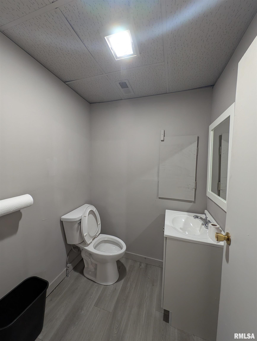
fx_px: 119
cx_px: 128
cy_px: 170
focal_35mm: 12
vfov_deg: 110.5
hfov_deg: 94.6
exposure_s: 1/40.5
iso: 188
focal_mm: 2.23
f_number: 1.95
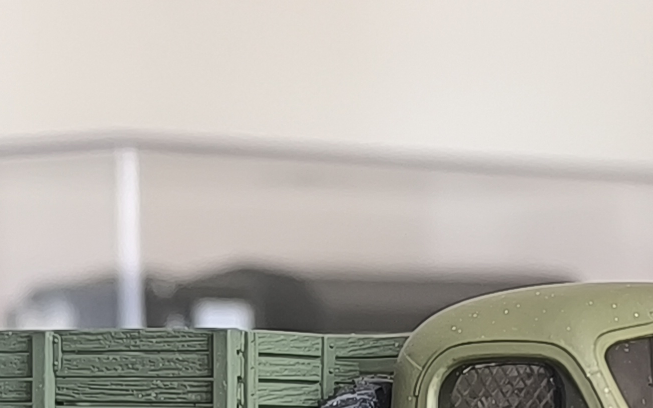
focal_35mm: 152
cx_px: 429
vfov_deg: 8.5
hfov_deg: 13.7
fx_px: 2705
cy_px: 556
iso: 1000
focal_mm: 6.14
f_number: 1.65
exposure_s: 1/33.3
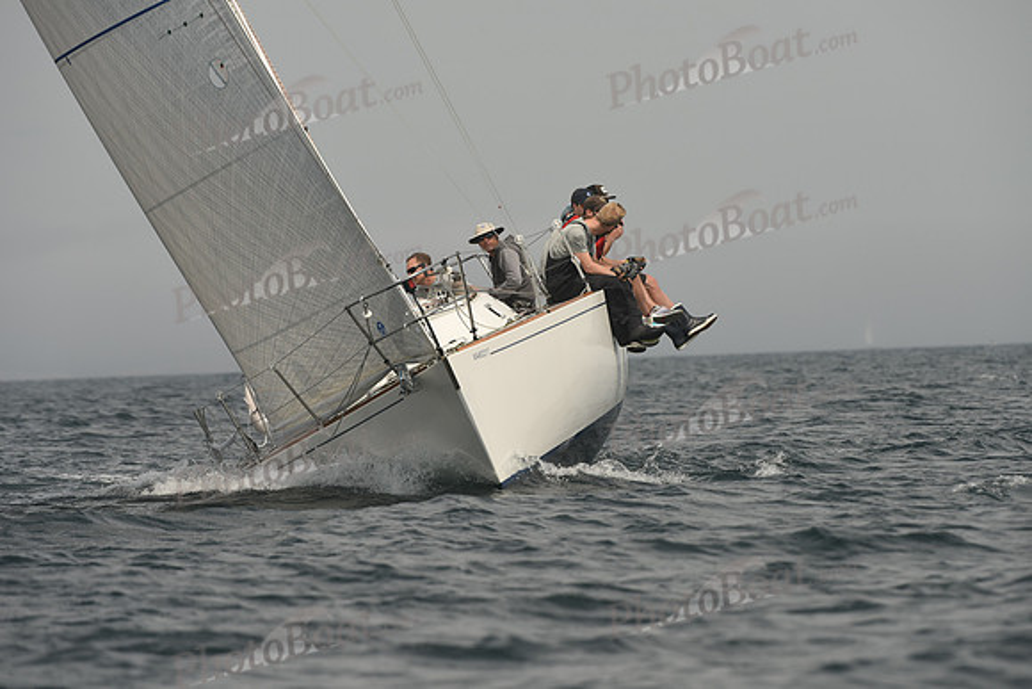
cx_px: 516
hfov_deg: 5.2
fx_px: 11469
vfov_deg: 3.4
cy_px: 344
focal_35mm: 400
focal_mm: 400
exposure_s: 1/800
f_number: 8
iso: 250
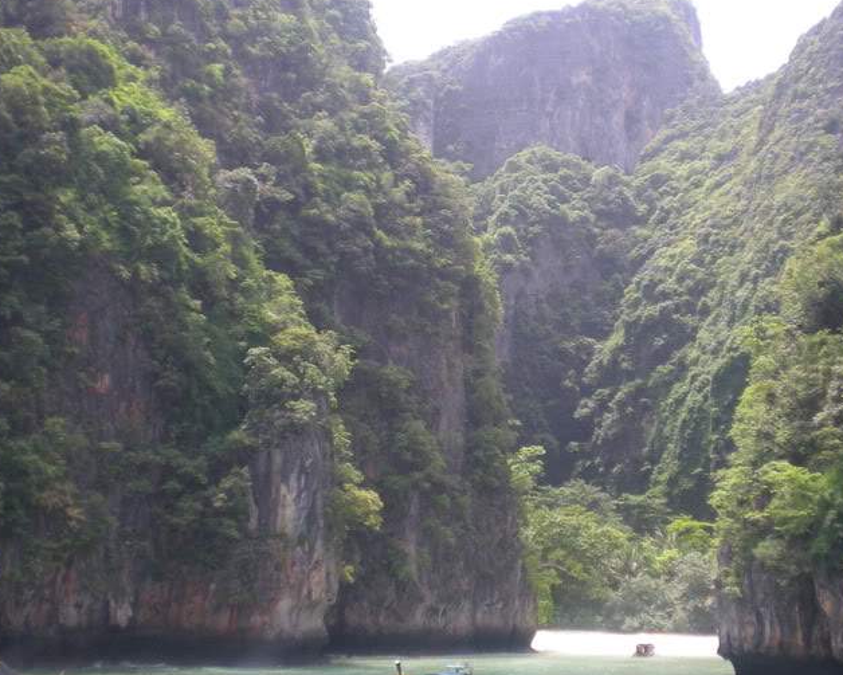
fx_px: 1747
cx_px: 538
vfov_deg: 21.9
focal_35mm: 70
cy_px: 345
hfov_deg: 27.0
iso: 50
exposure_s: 1/220
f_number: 3.5
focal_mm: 7.4
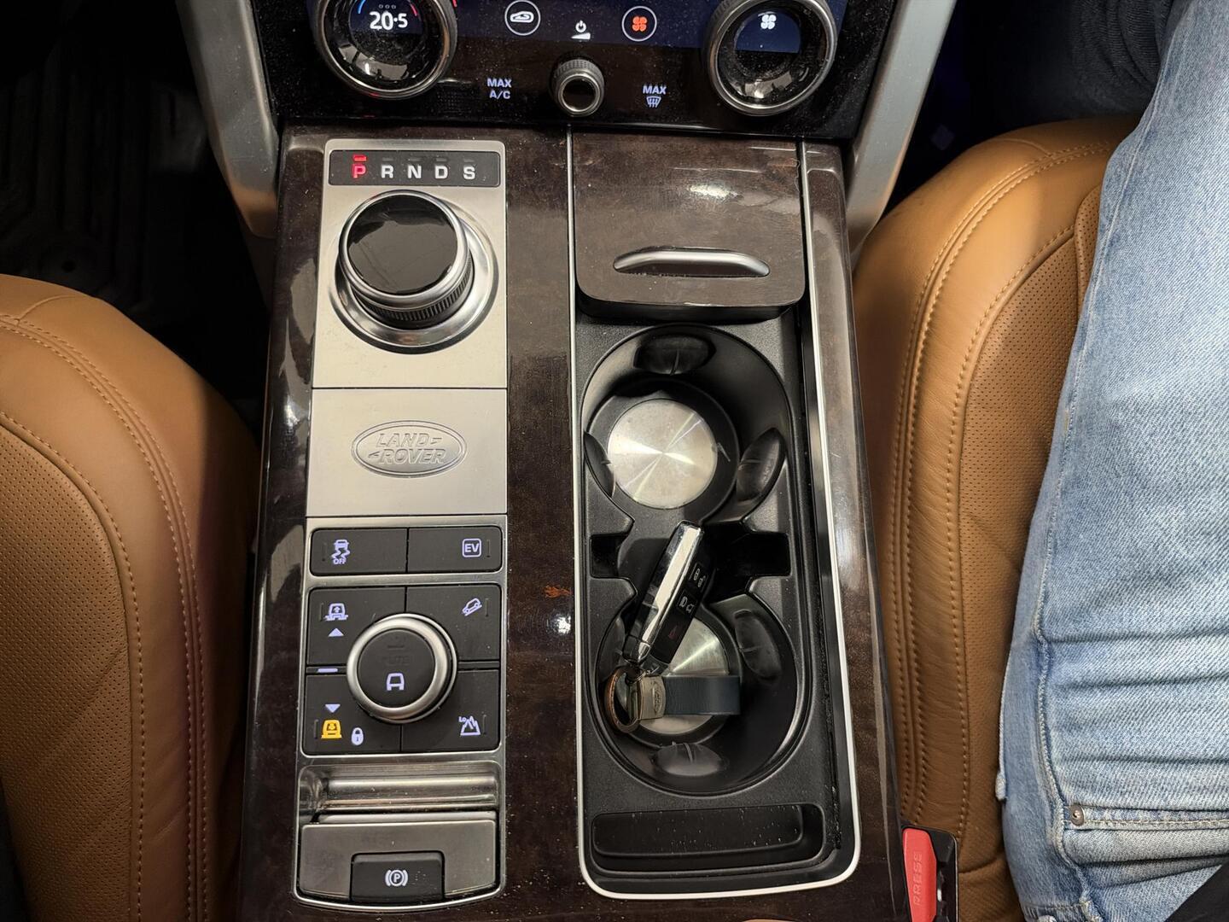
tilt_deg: -78.6
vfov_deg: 56.8
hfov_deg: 71.6
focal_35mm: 24
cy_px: 461
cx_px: 614
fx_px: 852
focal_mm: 6.93
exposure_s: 1/50
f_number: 1.48
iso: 500
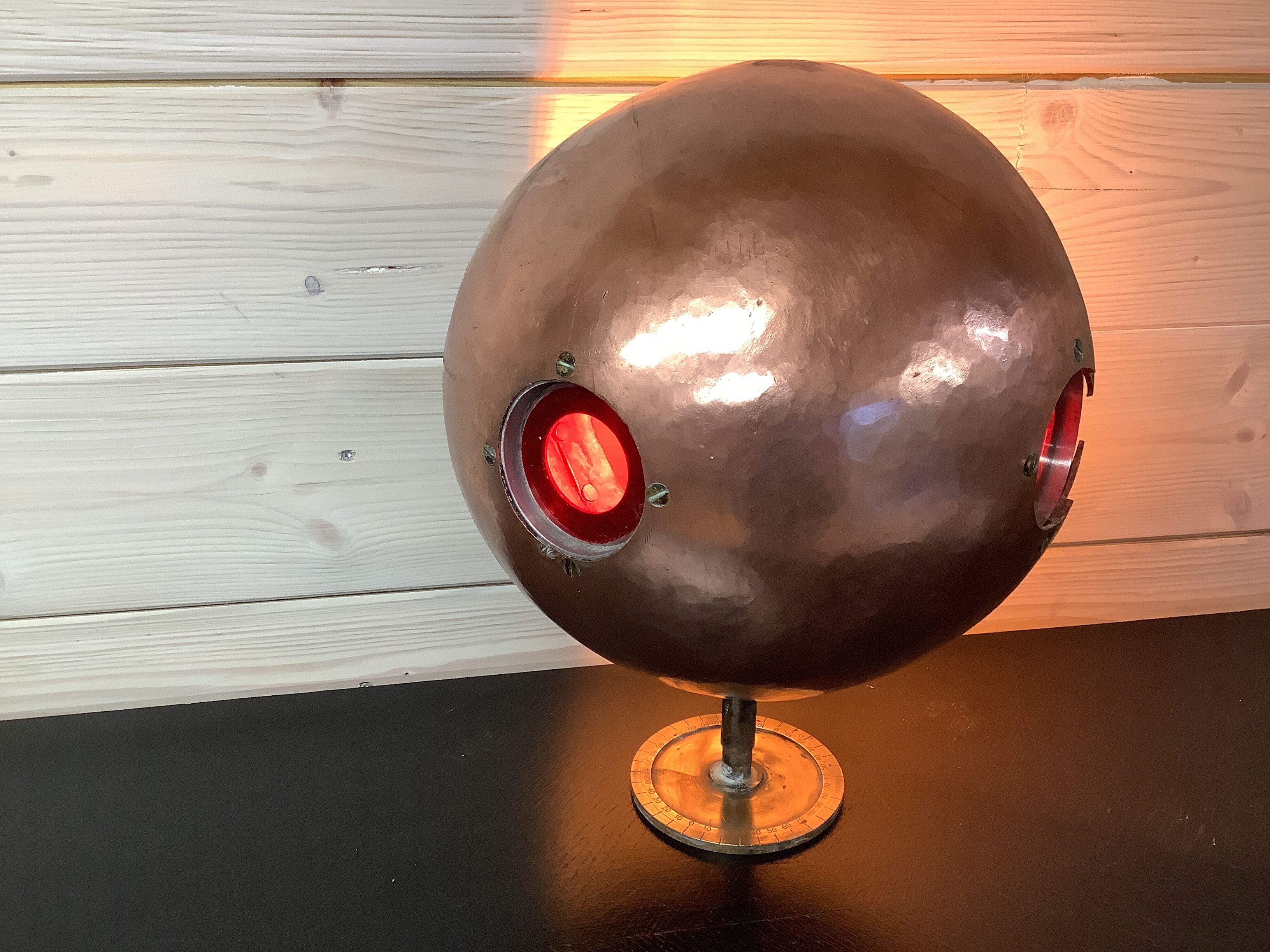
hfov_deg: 58.4
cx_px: 635
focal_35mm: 31
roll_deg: +0.3
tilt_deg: -22.0
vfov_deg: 45.4
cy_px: 476
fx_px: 1137
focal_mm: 3.3
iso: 125
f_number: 2.4
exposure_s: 1/60
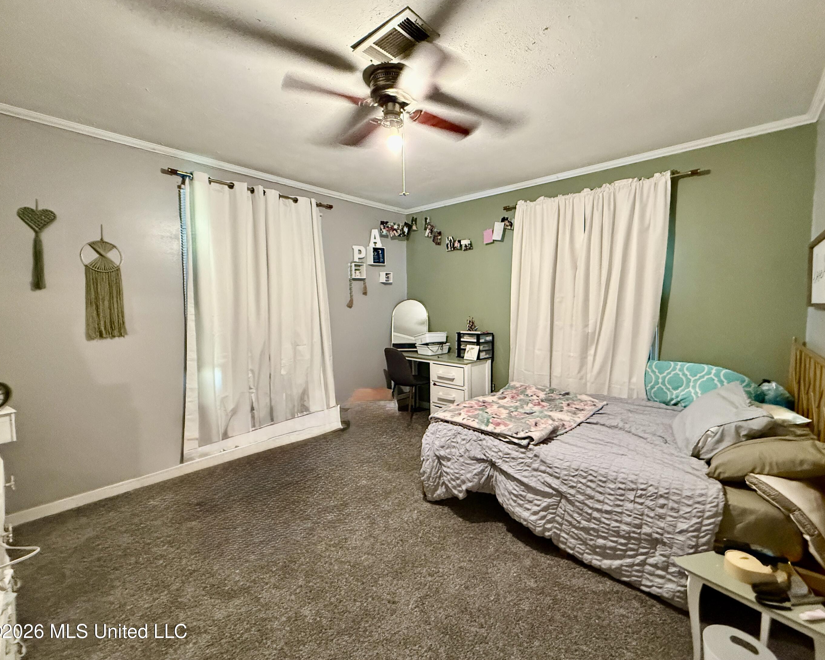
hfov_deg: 96.7
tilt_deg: -3.6
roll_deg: +0.2
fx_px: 366
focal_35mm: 15
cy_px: 323
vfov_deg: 84.0
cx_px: 439
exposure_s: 1/60
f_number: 2.2
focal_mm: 2.22
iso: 800
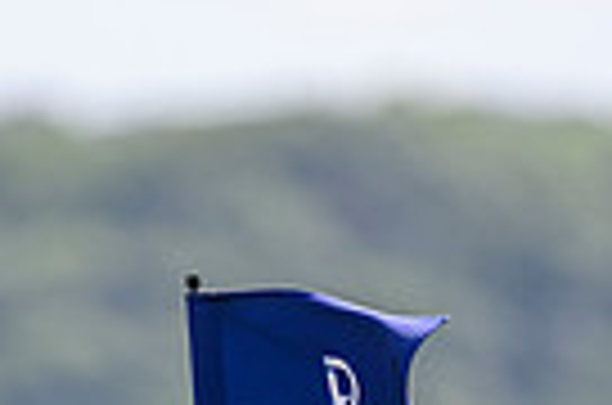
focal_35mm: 1328
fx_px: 22523
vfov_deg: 1.0
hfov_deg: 1.6
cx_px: 117
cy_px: 1004
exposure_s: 1/2500
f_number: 4
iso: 500
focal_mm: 400
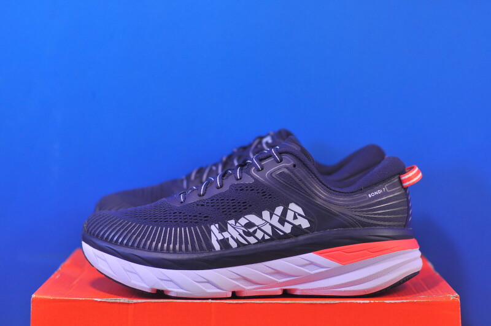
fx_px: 1021
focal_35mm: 75
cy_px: 163
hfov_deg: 27.0
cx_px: 246
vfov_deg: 18.1
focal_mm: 50
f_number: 2.5
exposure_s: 1/320
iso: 250
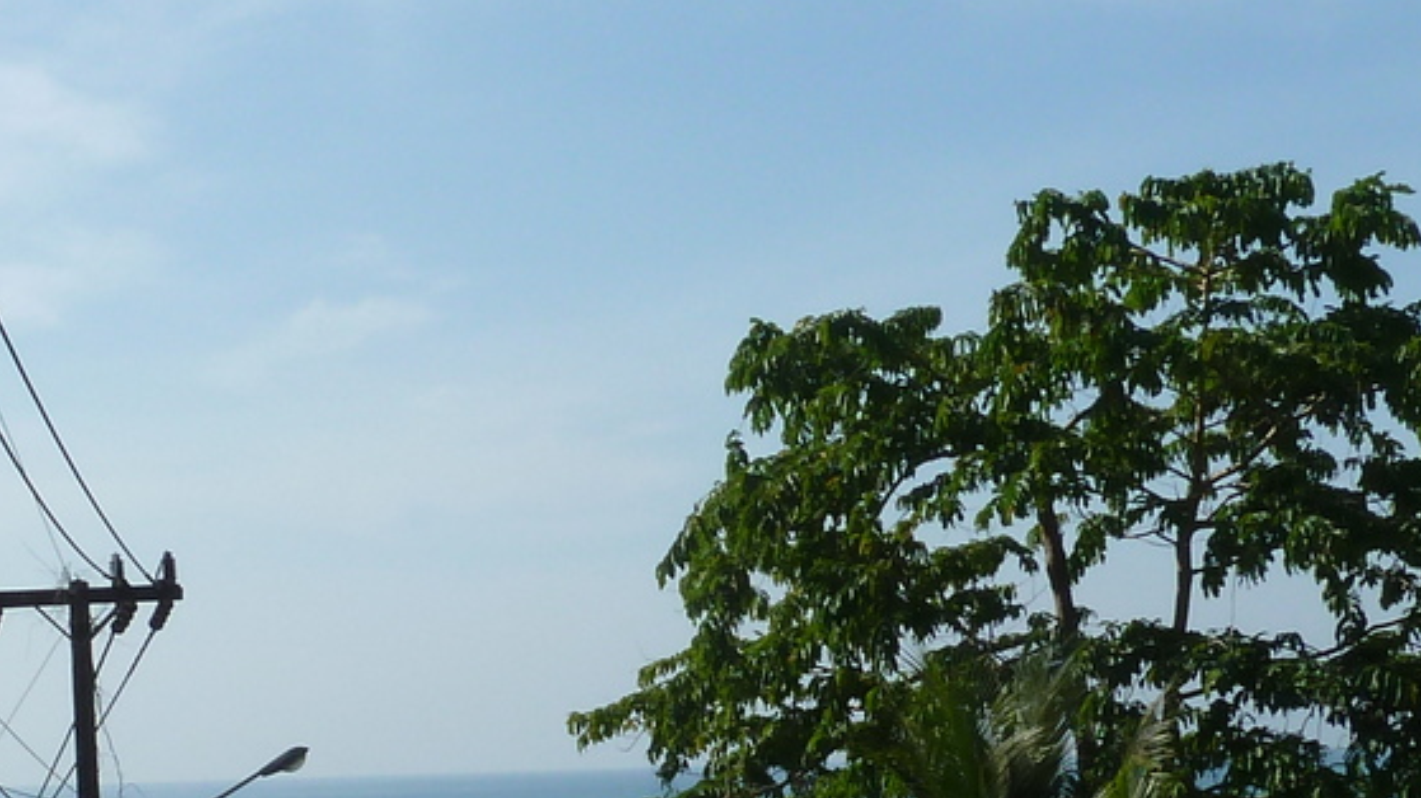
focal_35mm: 78
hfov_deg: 27.1
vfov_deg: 15.0
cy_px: 945
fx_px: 2938
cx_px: 521
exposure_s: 1/500
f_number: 5.6
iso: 80
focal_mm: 4.1
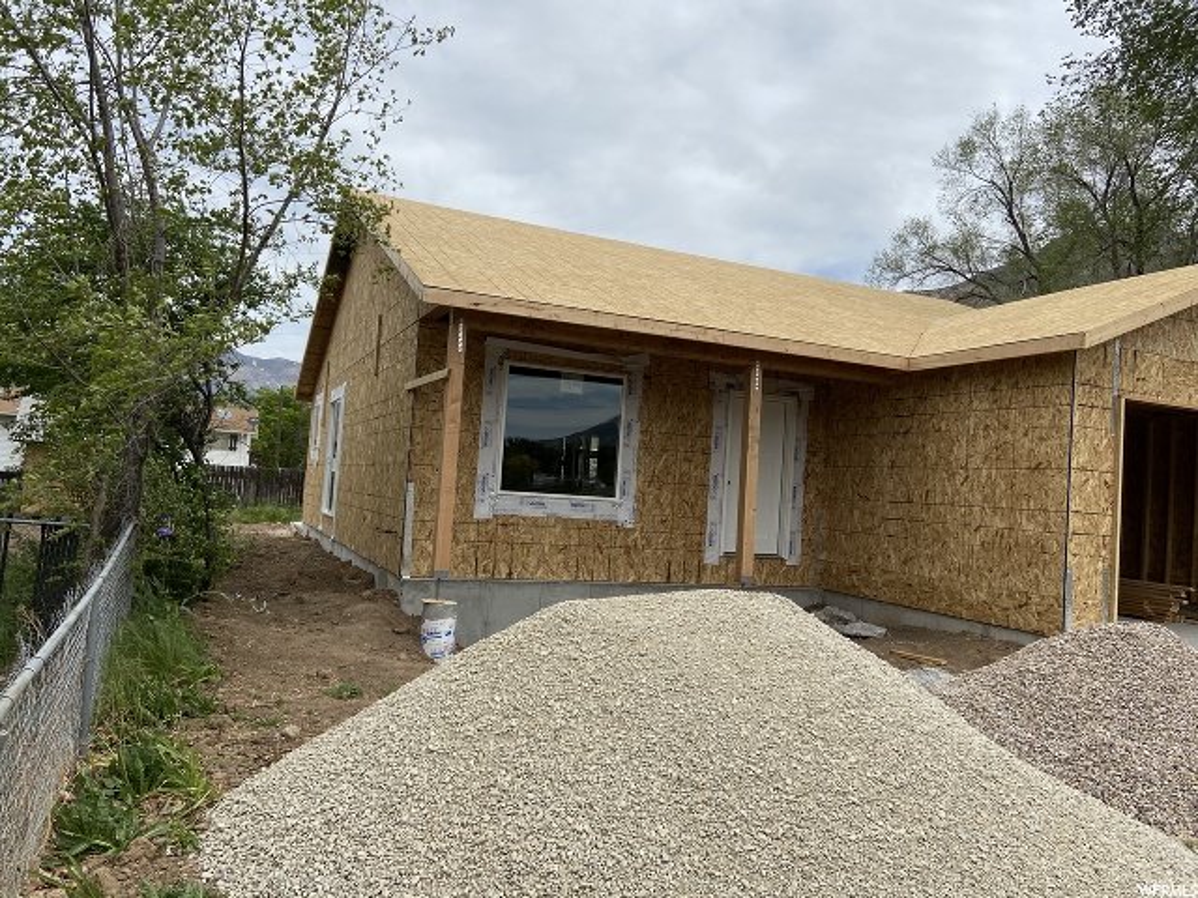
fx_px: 900
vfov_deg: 53.1
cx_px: 599
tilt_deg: +3.3
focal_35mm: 26
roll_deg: -3.9
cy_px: 449
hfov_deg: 67.3
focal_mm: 4.25
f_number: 1.8
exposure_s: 1/3413
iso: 32
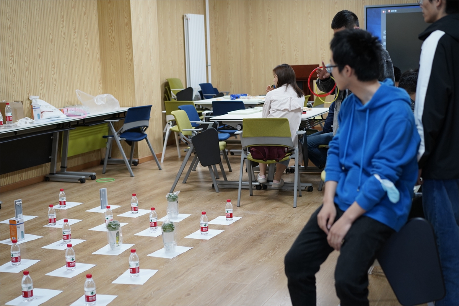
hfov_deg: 36.2
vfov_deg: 24.6
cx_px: 230
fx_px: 701
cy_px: 153
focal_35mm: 55
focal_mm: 55
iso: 1600
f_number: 2.8
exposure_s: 1/160
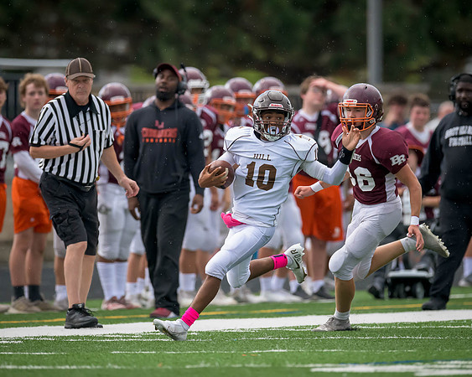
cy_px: 144
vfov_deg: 1.9
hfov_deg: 2.4
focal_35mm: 797
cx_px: 236
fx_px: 11132
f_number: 4
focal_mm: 500
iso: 2000
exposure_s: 1/1600
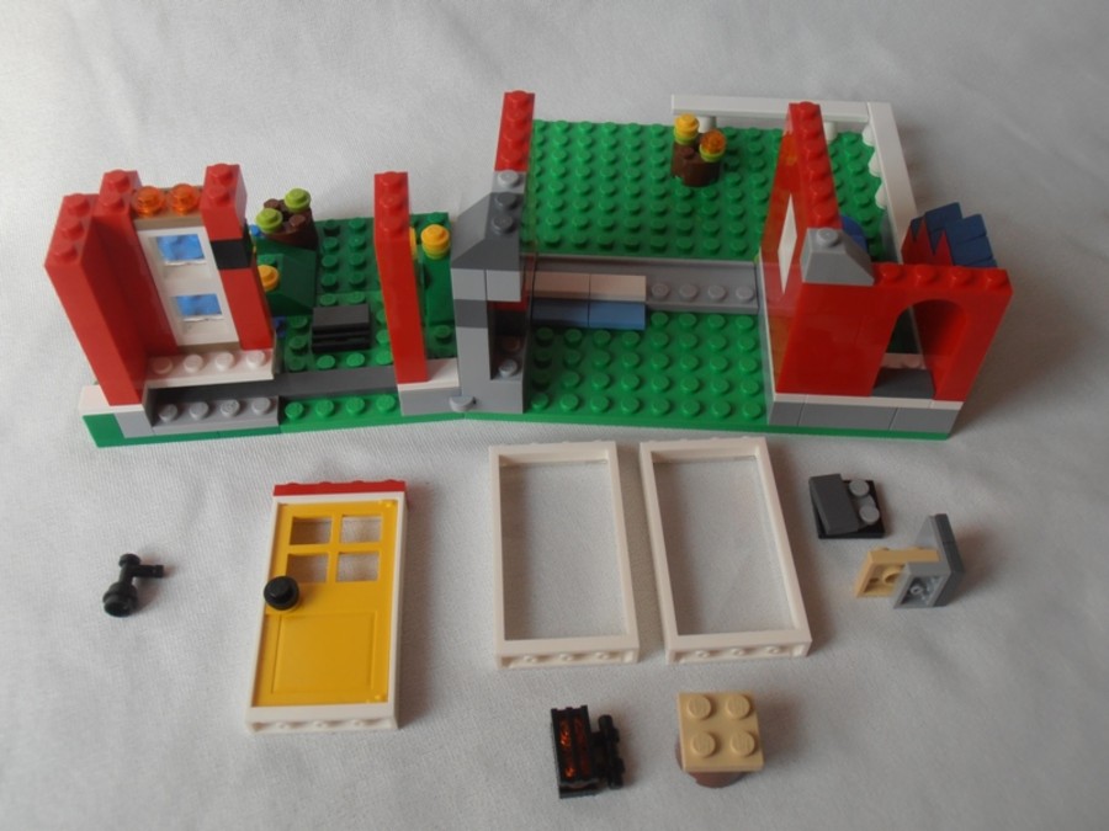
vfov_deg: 38.7
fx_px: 1185
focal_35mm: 37
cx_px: 554
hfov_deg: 50.1
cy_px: 416
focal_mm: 6.61
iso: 80
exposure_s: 1/125
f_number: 3.9
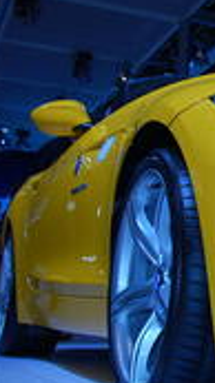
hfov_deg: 13.8
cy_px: 195
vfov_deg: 26.5
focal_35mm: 80
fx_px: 813
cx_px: 359
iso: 200
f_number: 5.6
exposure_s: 1/125
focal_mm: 22
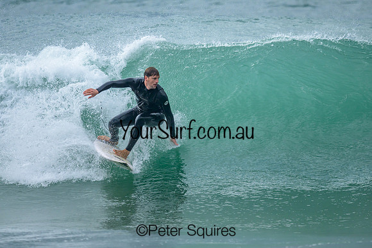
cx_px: 176
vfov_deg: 1.3
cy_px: 78
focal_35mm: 1098
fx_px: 11348
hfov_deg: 1.9
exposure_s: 1/2000
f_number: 6.3
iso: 360
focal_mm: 800
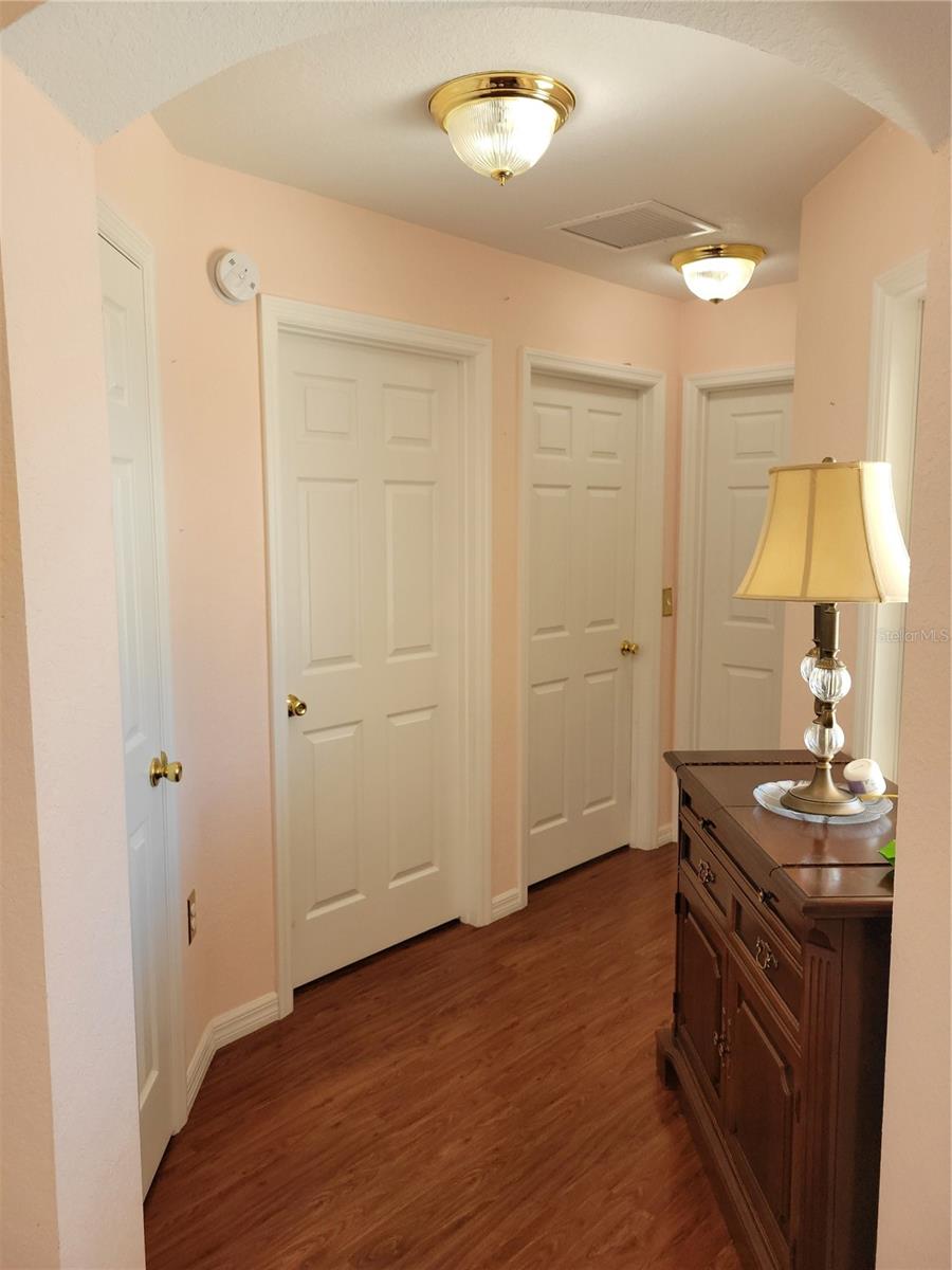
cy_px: 635
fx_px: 953
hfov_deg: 53.1
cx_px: 476
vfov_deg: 67.3
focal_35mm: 26
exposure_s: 1/120
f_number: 1.8
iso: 100
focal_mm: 5.4
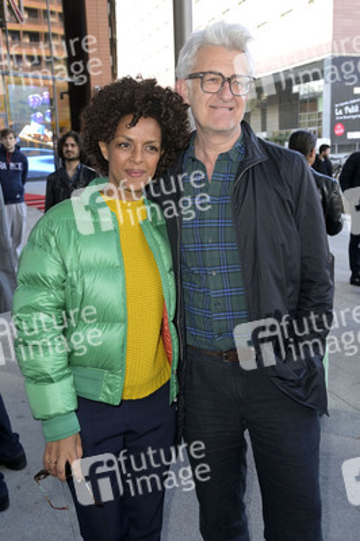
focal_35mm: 38
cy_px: 270
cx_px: 180
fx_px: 571
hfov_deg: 35.0
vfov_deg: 50.7
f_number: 5.6
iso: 500
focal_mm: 38
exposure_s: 1/80
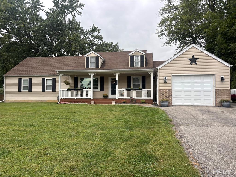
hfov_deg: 67.3
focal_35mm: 26
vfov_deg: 53.1
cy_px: 88
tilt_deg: +1.6
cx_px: 118
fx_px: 177
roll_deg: +0.1
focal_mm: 5.96
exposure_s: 1/726
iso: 50
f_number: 1.6
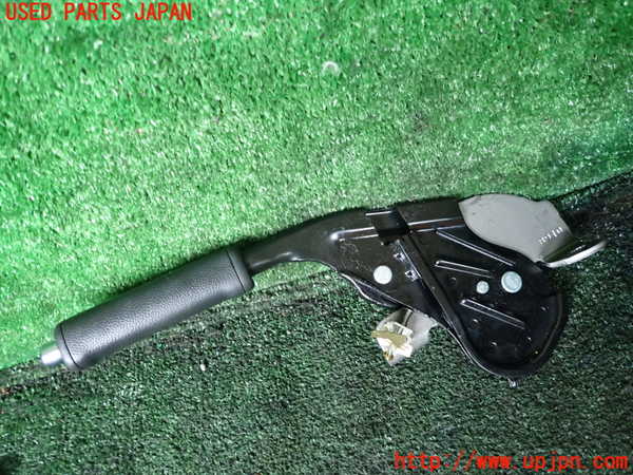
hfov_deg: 69.4
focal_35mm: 25
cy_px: 238
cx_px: 316
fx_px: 457
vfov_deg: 54.9
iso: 500
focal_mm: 4.5
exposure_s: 1/30
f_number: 2
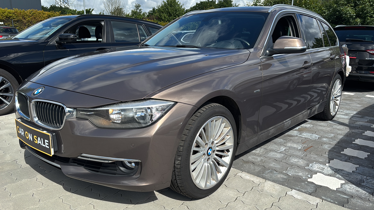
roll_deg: -1.3
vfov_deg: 40.1
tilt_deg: -15.9
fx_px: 288
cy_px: 119
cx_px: 183
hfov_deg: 66.1
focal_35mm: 29
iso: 50
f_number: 1.6
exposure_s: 1/2513
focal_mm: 5.96
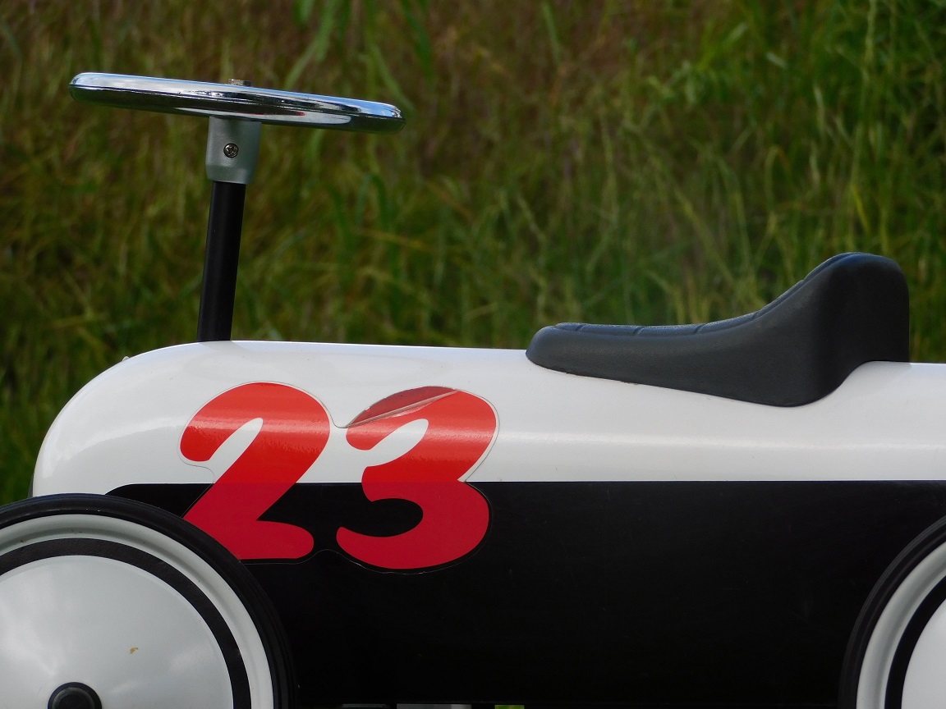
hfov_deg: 6.7
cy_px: 354
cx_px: 473
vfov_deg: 5.1
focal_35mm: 294
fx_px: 8035
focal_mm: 52.2
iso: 125
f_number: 5.7
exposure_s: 1/320
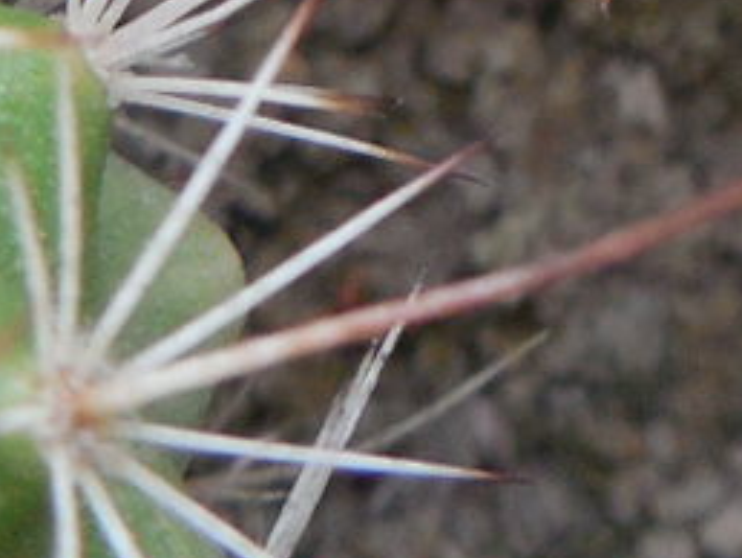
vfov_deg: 7.3
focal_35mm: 192
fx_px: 4119
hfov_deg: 10.2
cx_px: 843
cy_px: -802
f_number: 3.6
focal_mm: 5.6
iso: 250
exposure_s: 1/30
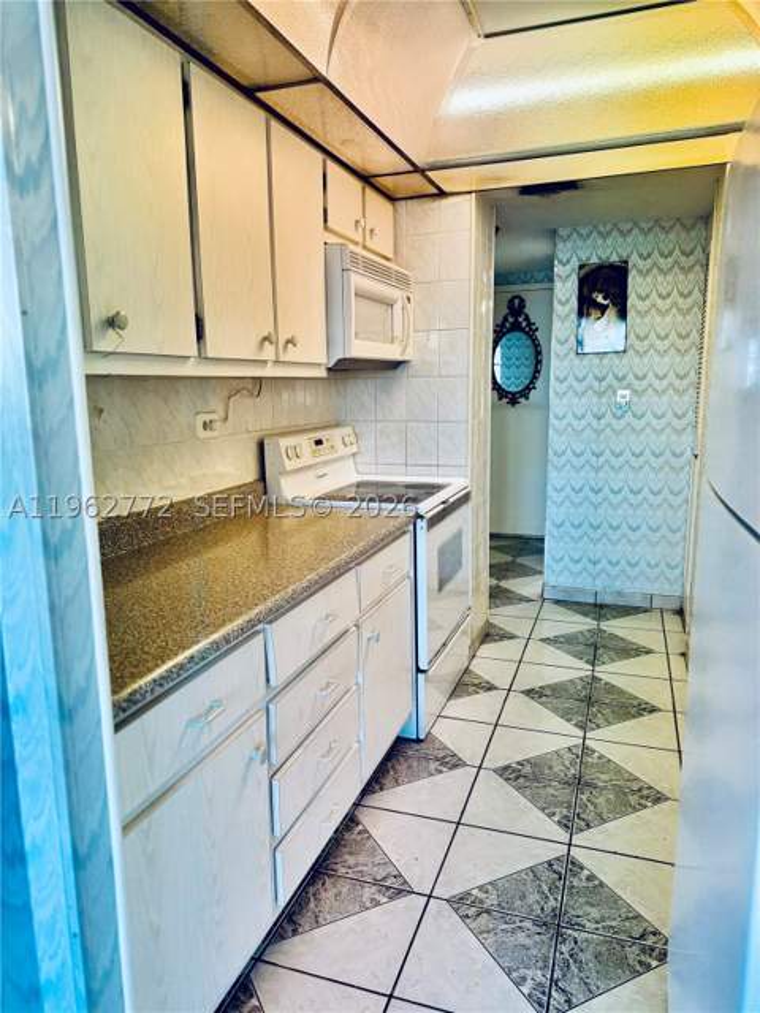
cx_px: 380
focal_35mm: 24
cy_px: 506
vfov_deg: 71.6
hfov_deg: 56.8
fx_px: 703
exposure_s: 1/120
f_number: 1.78
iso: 200
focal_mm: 6.76
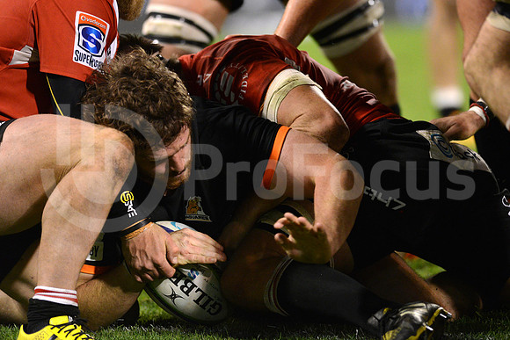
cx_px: 255
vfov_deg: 4.6
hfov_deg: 6.9
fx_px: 4251
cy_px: 170
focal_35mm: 300
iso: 4500
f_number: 2.8
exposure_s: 1/1250
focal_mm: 300
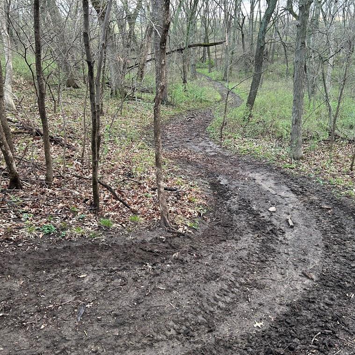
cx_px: 217
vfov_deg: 52.5
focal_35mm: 31
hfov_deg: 52.1
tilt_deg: -21.9
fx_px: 360
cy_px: 177
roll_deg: +1.5
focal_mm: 5.7
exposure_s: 1/77
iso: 125
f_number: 1.5
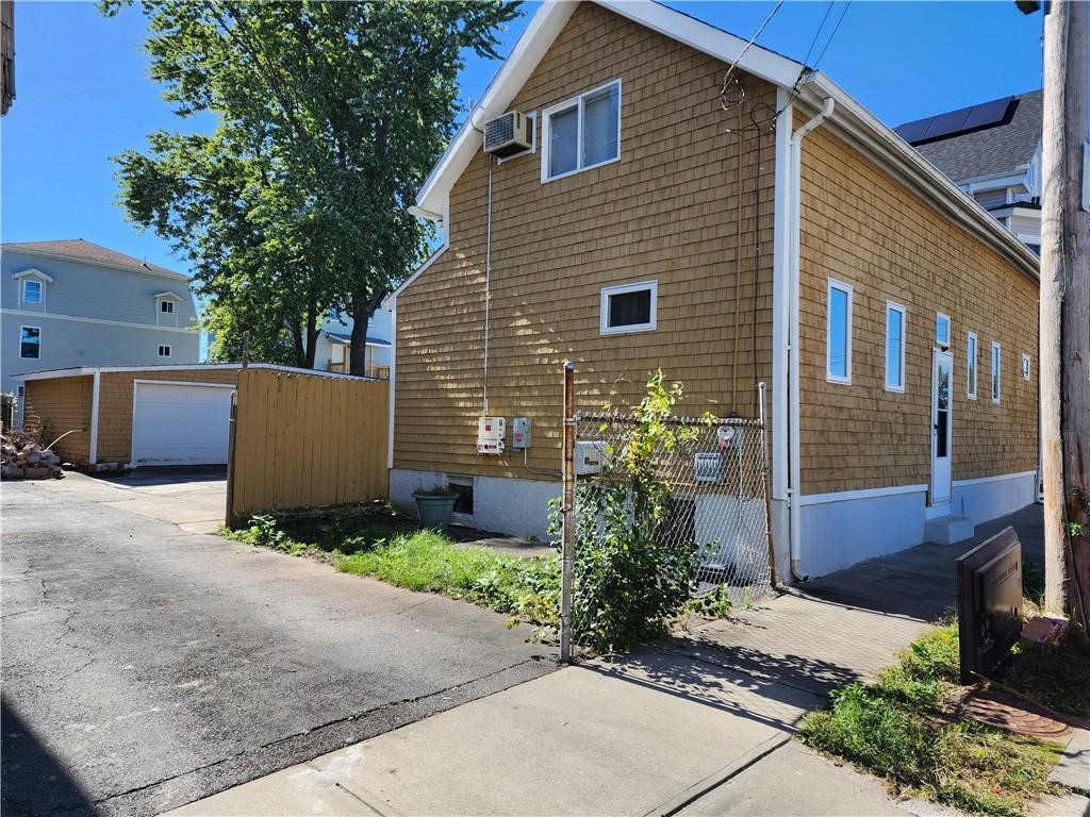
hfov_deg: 73.9
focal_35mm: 23
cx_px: 545
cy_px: 408
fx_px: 724
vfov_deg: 58.9
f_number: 1.8
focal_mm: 6.4
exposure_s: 1/519
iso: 12
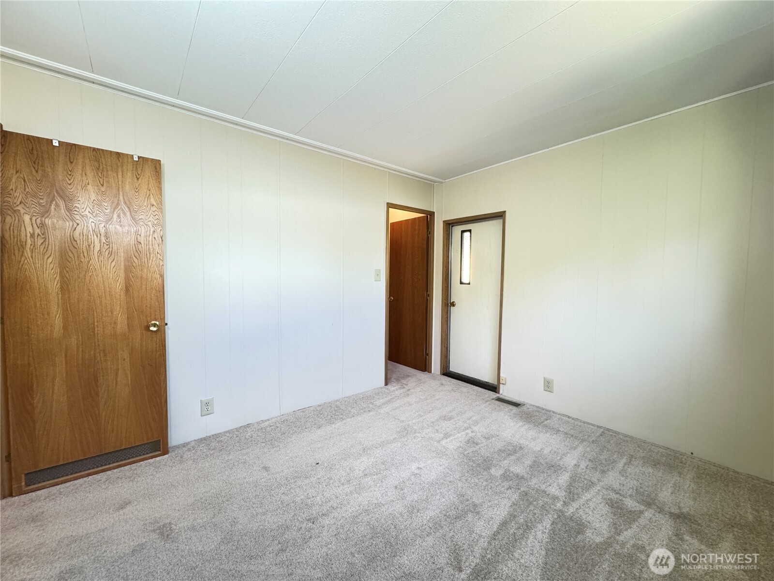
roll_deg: -0.6
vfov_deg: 85.7
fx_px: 313
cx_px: 387
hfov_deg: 102.1
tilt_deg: -2.3
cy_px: 290
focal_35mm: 14
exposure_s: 1/41
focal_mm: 2.22
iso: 320
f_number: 2.2
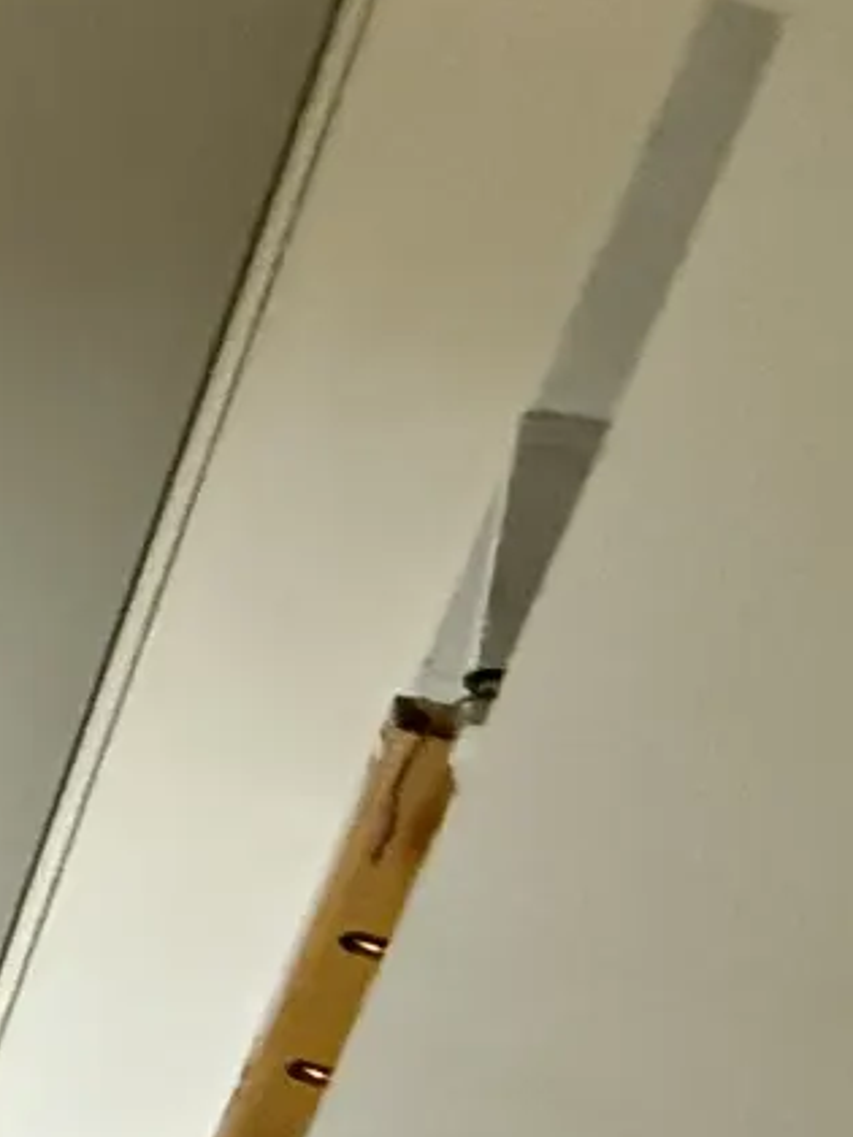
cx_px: -1525
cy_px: 720
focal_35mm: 64
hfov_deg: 12.6
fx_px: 2103
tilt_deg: -21.3
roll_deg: -2.0
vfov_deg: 30.1
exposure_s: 1/60
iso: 640
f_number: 2.2
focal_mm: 2.22
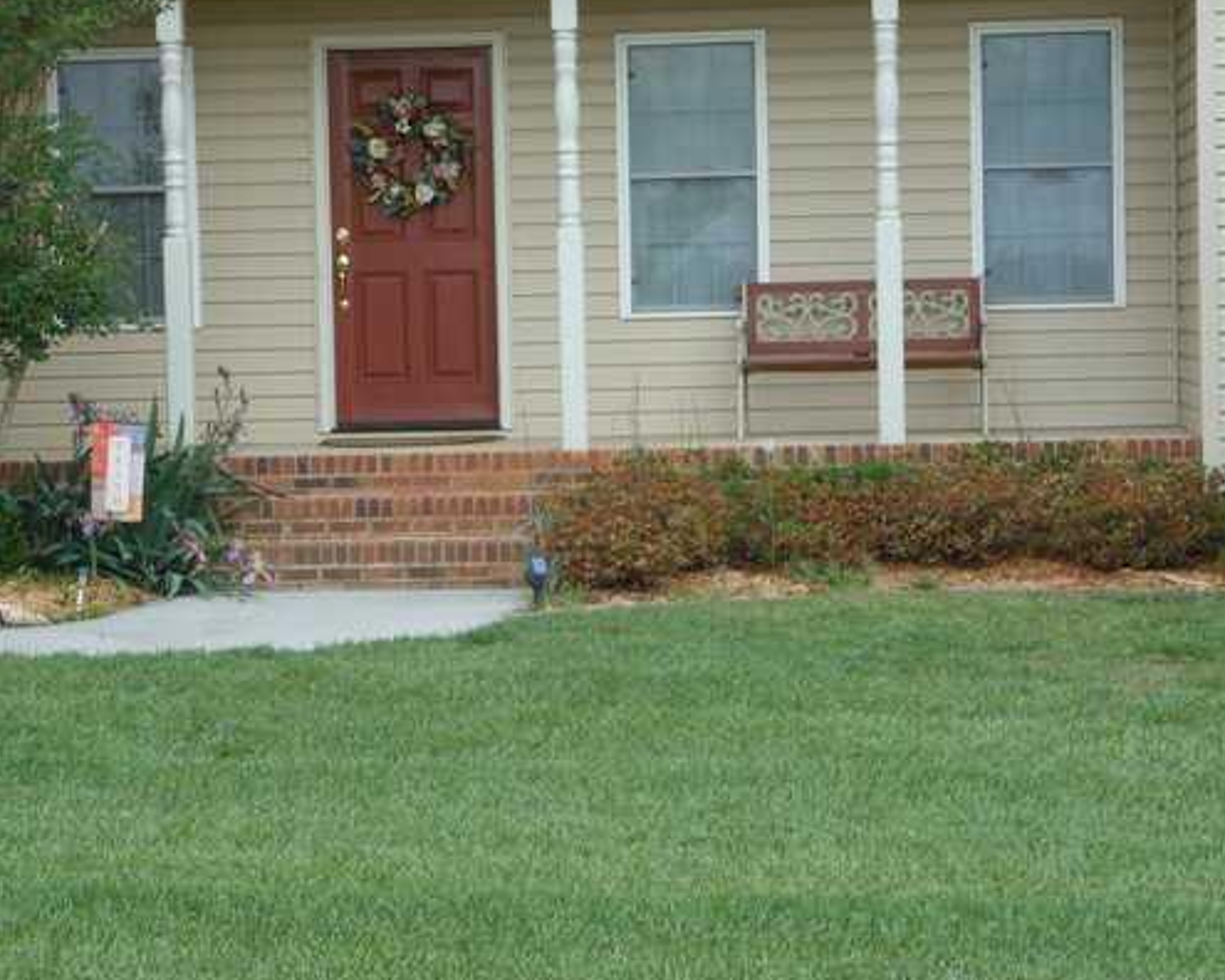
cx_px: 591
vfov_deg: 16.0
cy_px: 443
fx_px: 3481
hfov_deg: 20.0
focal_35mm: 96
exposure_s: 1/200
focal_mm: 13.6
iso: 80
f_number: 4.4
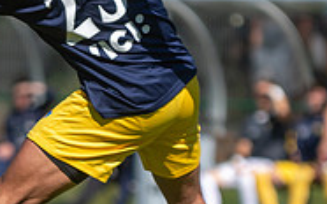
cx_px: -47
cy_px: 167
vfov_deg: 1.3
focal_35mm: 1018
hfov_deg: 2.1
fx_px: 9067
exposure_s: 1/1600
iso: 125
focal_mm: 175
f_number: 3.2
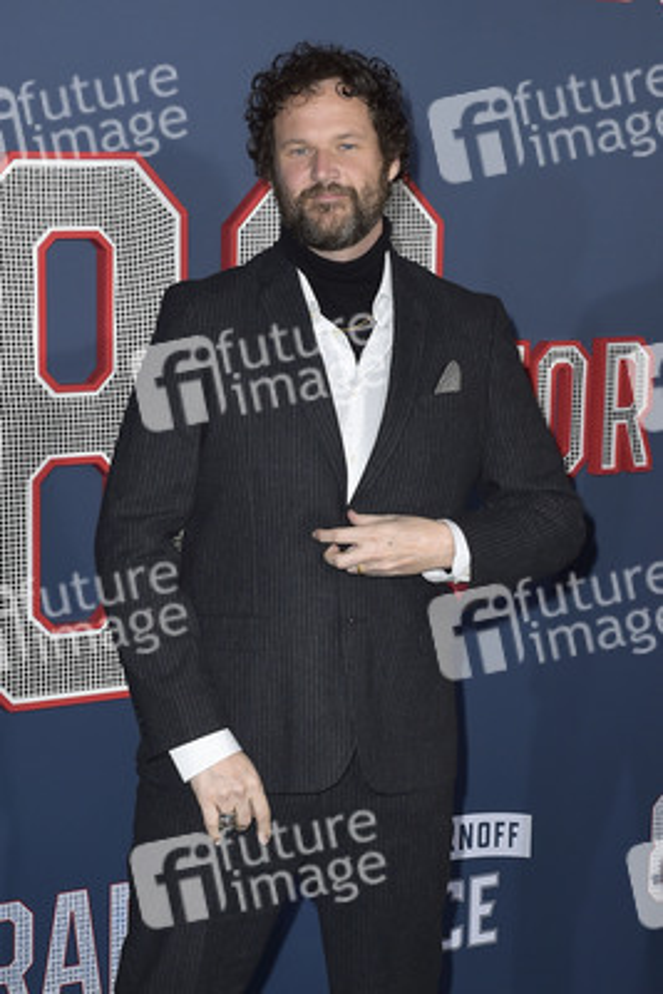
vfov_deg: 38.2
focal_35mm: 52
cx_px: 332
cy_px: 497
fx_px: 1435
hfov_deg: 26.0
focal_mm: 52
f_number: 6.3
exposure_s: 1/250
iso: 400
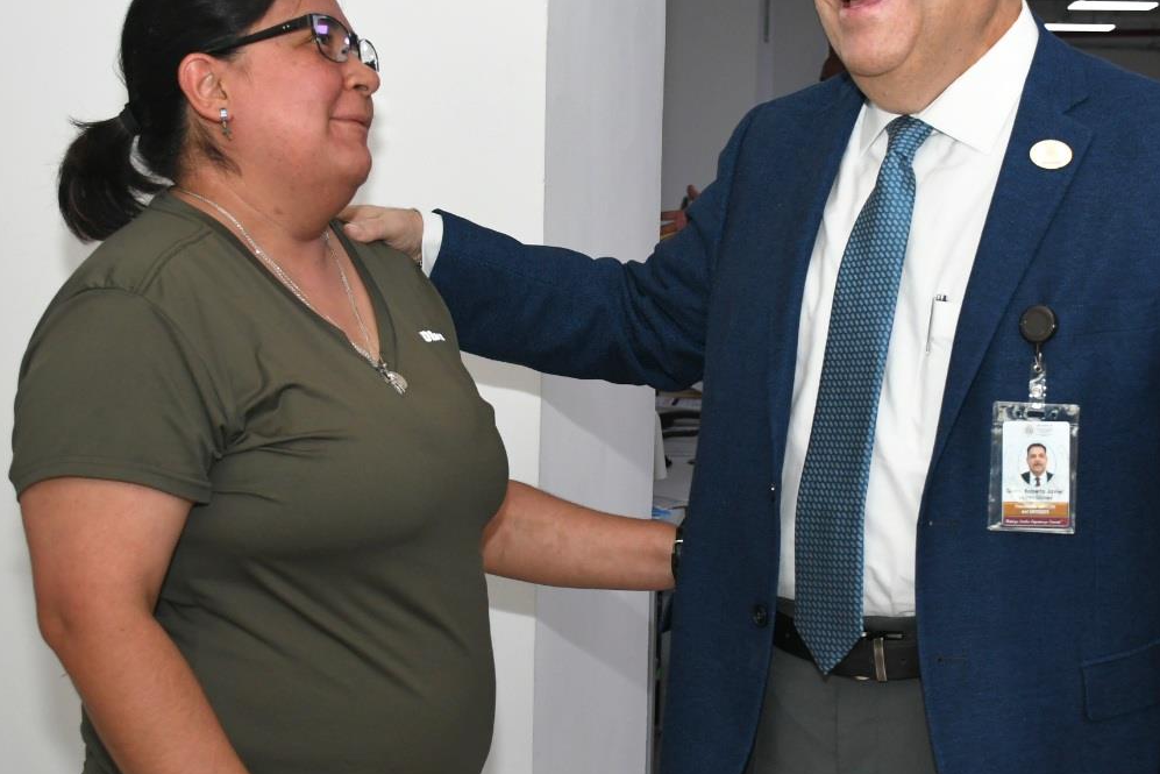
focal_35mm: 65
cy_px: 347
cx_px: 713
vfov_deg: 20.9
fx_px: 2095
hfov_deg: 30.8
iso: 1600
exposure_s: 1/161
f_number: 5.6
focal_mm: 27
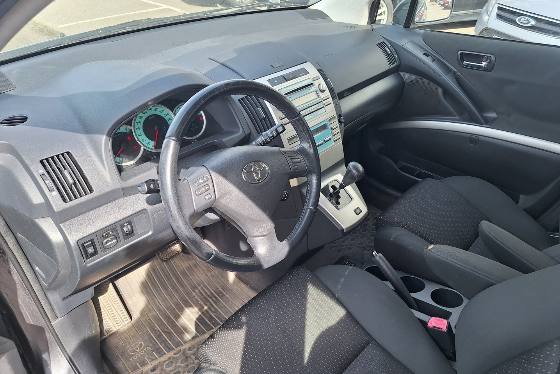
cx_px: 280
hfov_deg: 73.7
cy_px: 185
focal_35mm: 24
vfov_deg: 53.1
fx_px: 373
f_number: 1.8
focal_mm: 5.54
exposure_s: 1/377
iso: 40
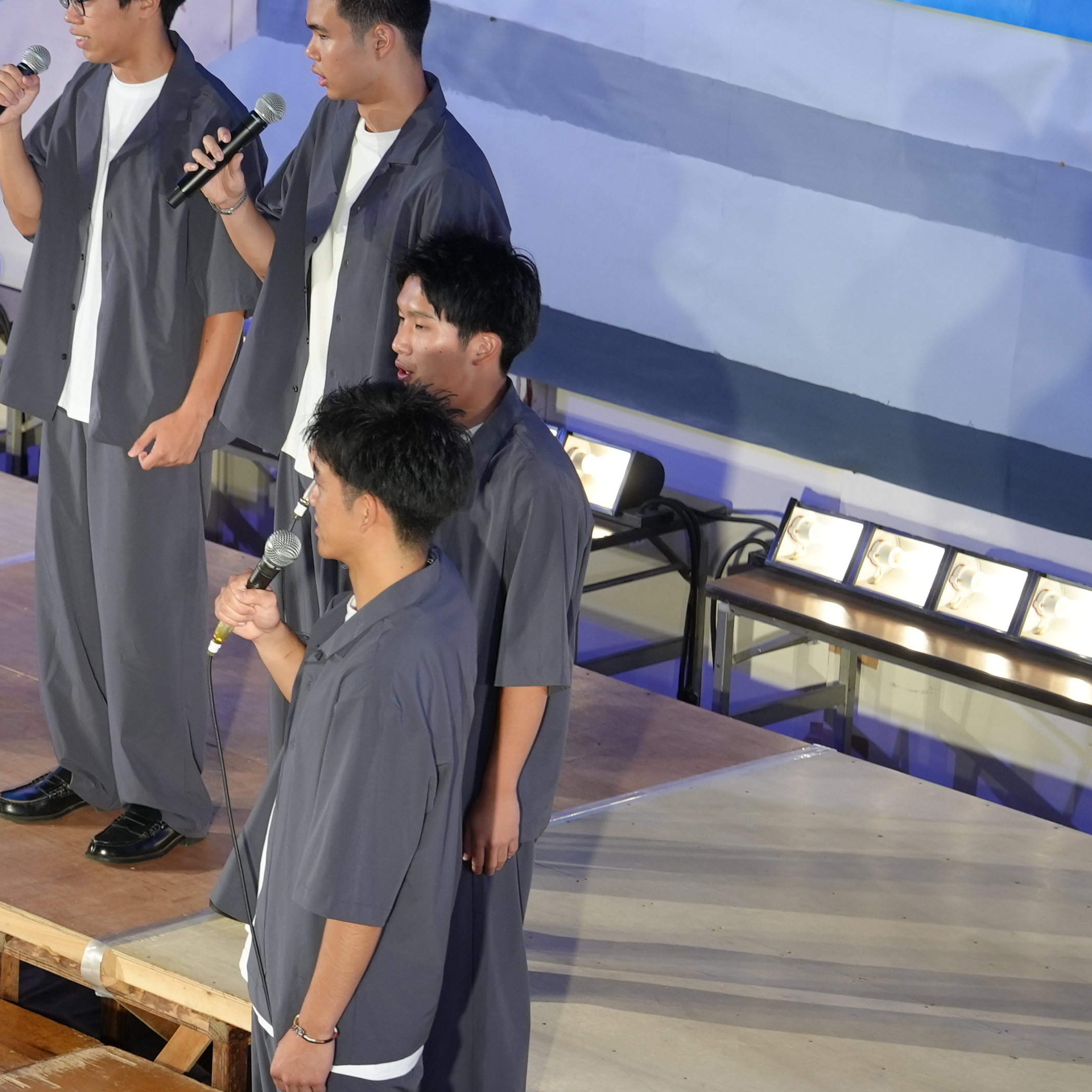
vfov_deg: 8.9
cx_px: -431
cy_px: 493
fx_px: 7031
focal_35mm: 197
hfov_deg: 8.7
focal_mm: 70
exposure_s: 1/160
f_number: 4
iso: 640
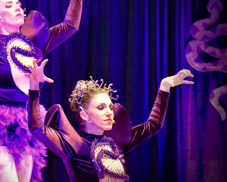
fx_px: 1942
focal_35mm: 289
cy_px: 69
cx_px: 58
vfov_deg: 5.4
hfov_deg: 6.7
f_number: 4.8
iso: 3600
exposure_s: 1/60
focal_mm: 112
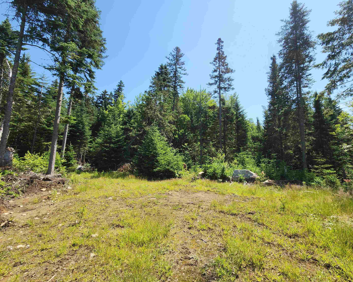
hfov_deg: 100.6
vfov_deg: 88.0
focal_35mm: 14
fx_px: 146
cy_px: 144
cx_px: 185
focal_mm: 2.2
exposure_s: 1/1252
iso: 50
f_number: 2.2
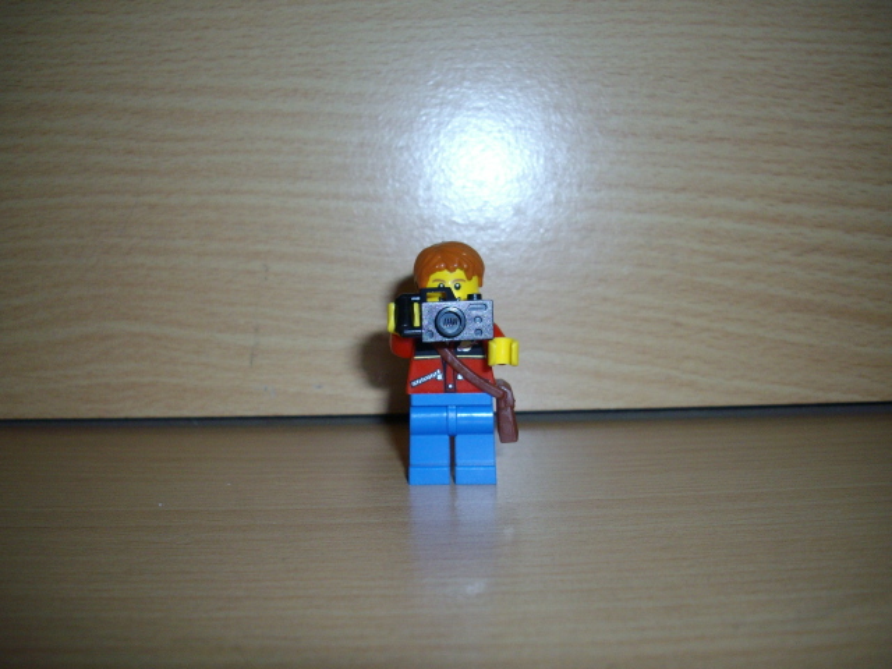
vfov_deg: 38.7
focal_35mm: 37
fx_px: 953
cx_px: 446
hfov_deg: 50.1
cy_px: 334
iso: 160
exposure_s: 1/50
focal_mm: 6.2
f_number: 2.8
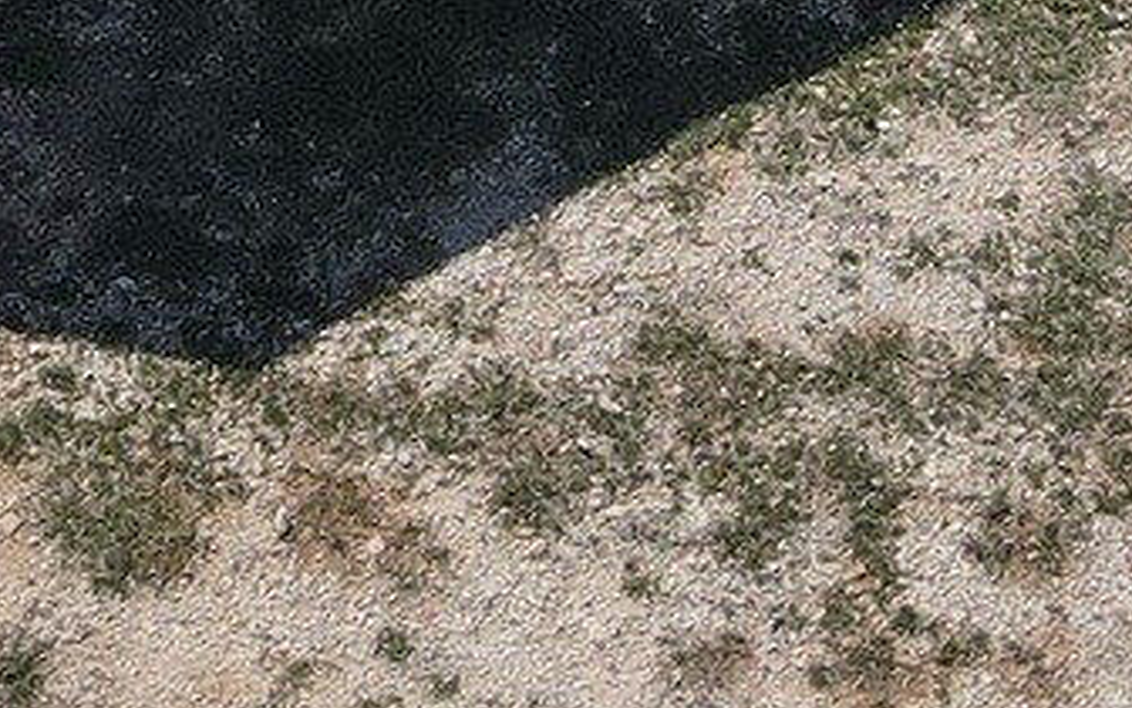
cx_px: 145
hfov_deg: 13.4
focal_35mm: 155
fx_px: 4782
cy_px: -1359
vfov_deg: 7.5
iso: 110
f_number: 2.8
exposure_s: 1/1000
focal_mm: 4.5
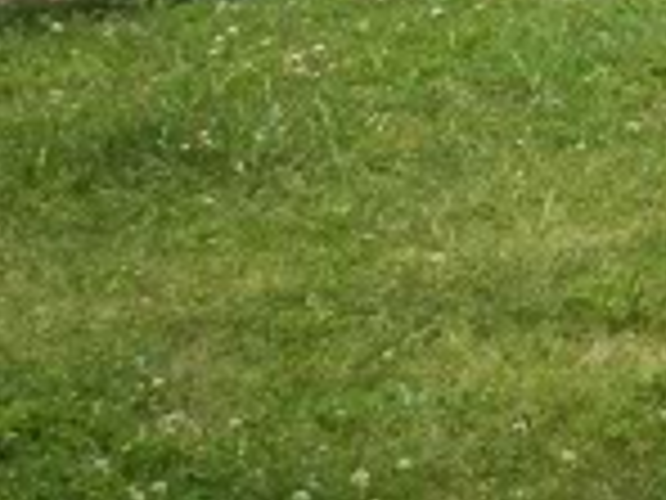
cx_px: 1071
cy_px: -572
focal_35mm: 160
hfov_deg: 11.7
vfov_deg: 8.7
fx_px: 3078
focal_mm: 6.2
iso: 80
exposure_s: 1/325
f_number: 5.6
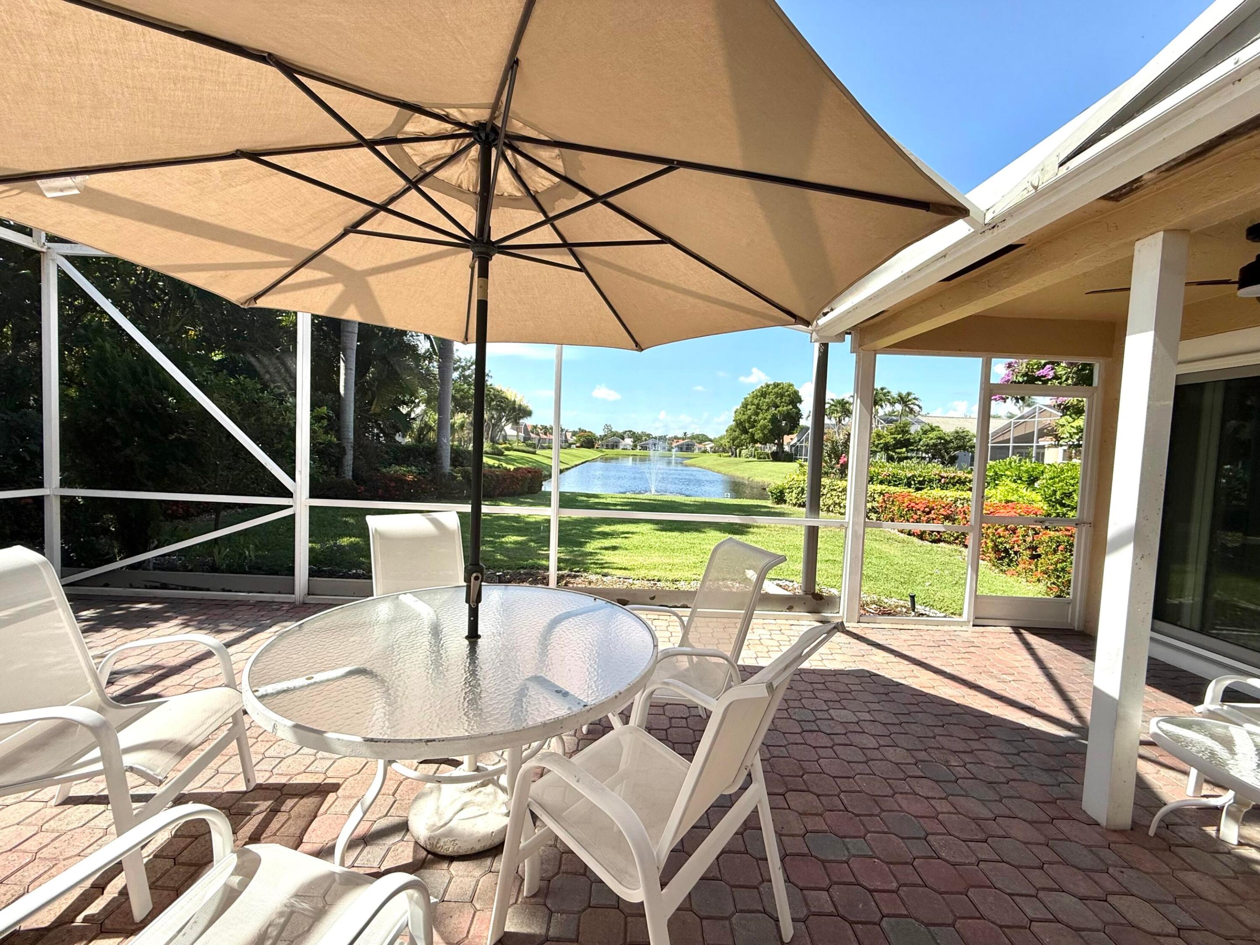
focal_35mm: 14
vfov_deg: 85.7
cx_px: 630
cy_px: 472
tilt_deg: -2.5
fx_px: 510
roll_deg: -2.3
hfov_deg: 102.1
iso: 50
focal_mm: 2.22
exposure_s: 1/888
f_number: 2.2
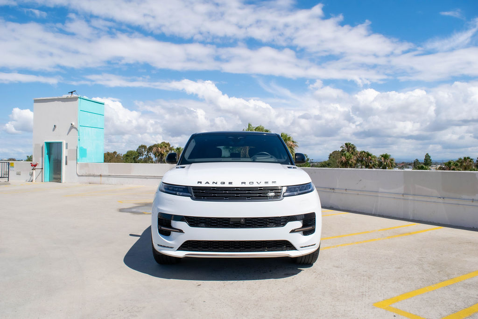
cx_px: 239
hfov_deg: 67.4
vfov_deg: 47.9
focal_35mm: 27
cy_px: 160
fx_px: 359
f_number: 8
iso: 400
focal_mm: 18
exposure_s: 1/2000
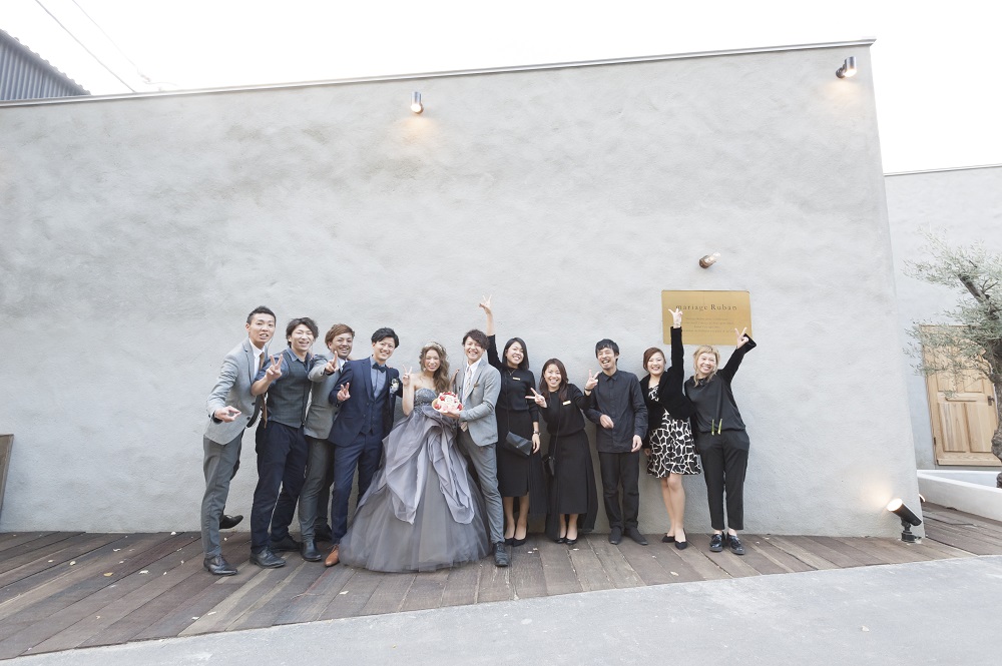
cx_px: 501
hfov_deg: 96.8
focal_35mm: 16
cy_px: 333
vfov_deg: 73.6
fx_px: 445
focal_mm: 16
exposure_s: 1/125
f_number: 8
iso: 1000
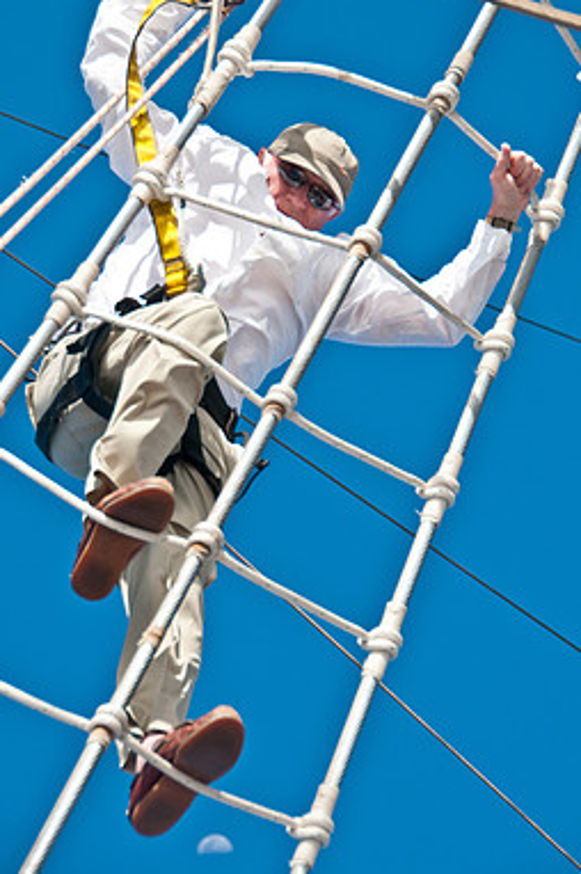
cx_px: 301
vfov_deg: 12.9
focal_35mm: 159
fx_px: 3856
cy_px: 389
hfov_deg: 8.6
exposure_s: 1/1000
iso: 200
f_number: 5.6
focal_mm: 90
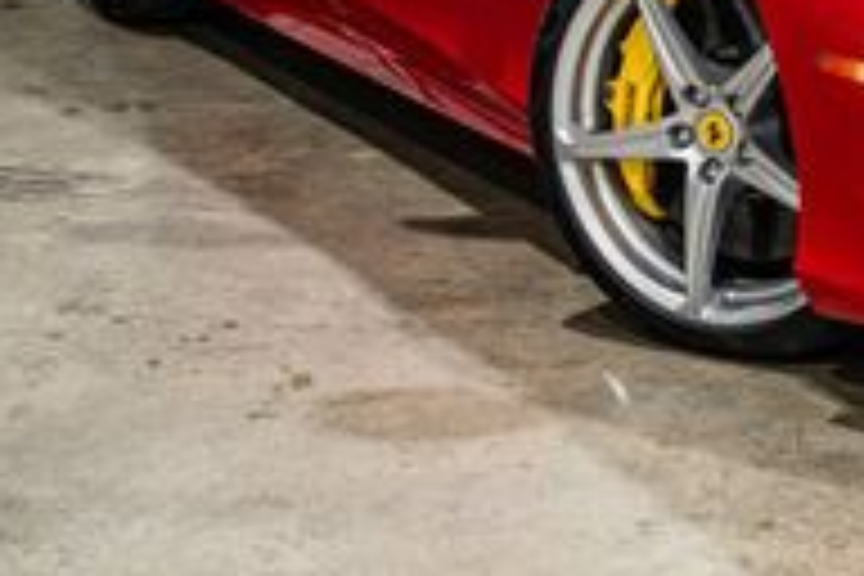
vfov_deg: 8.5
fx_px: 3840
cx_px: 1030
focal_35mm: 160
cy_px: -134
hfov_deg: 12.5
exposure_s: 1/80
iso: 1600
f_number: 4
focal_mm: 47
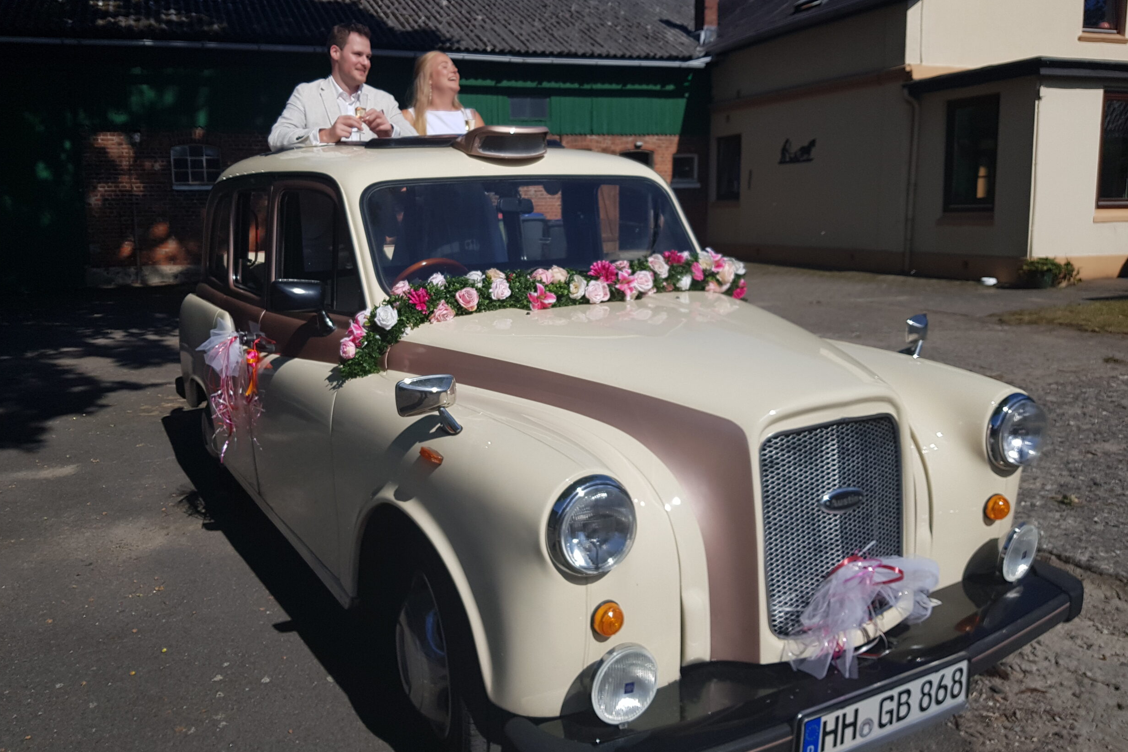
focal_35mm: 28
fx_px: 877
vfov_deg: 46.4
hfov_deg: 65.5
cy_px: 349
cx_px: 563
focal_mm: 4.2
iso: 40
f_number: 1.7
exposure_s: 1/4864
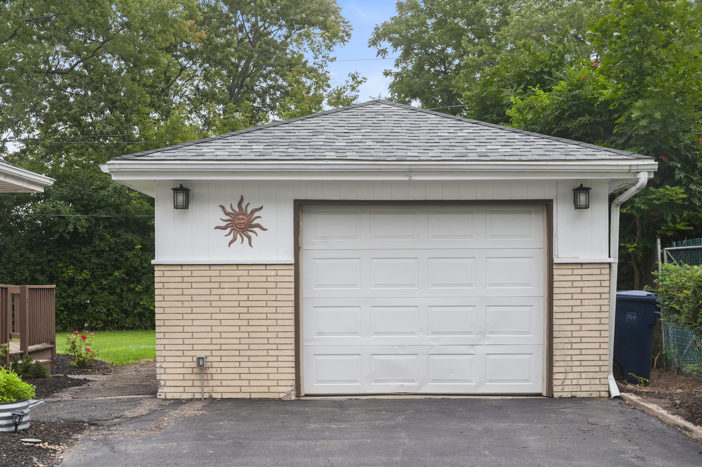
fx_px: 1091
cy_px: 234
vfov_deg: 24.2
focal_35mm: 56
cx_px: 351
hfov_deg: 35.7
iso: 400
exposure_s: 1/100
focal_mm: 56
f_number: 8
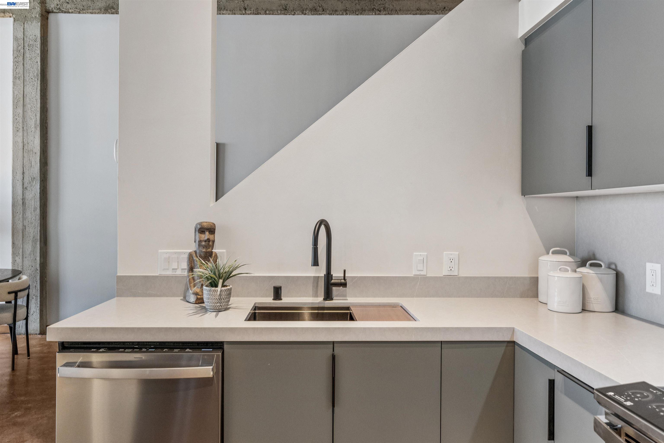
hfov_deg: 74.1
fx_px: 440
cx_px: 332
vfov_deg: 53.4
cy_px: 222
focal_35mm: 24
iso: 200
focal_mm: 15.9
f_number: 4.5
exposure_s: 1/15
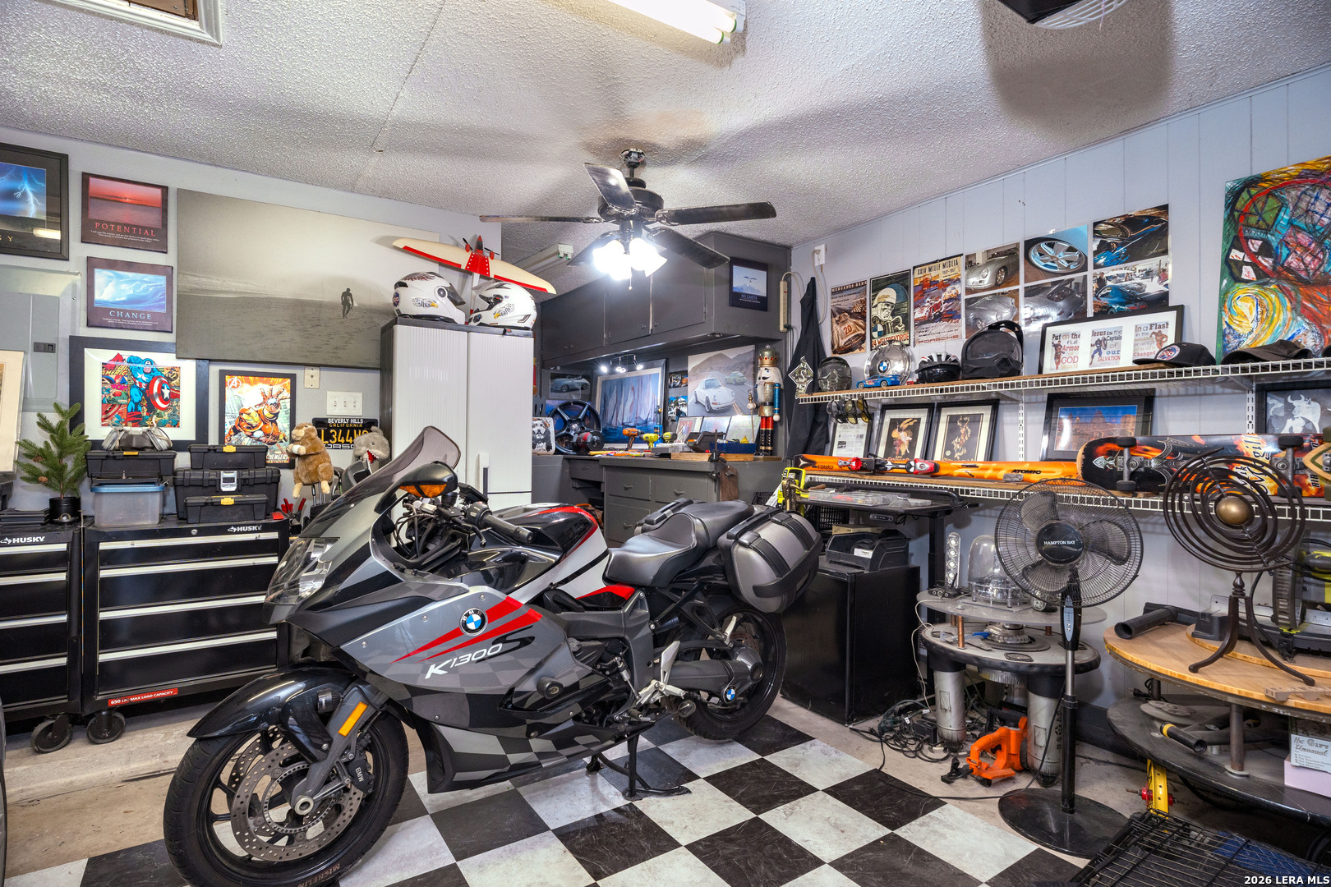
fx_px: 662
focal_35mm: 18
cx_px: 666
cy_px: 444
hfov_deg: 90.3
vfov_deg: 67.7
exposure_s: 1/30
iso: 800
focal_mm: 17.9
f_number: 8
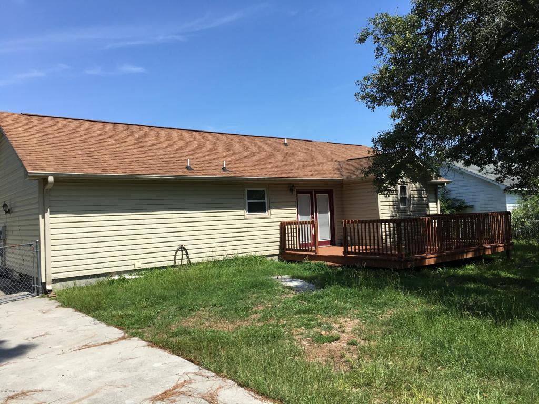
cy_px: 202
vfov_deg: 48.2
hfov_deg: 61.7
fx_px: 452
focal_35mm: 29
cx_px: 270
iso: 25
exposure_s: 1/1508
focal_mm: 4.15
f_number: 2.2
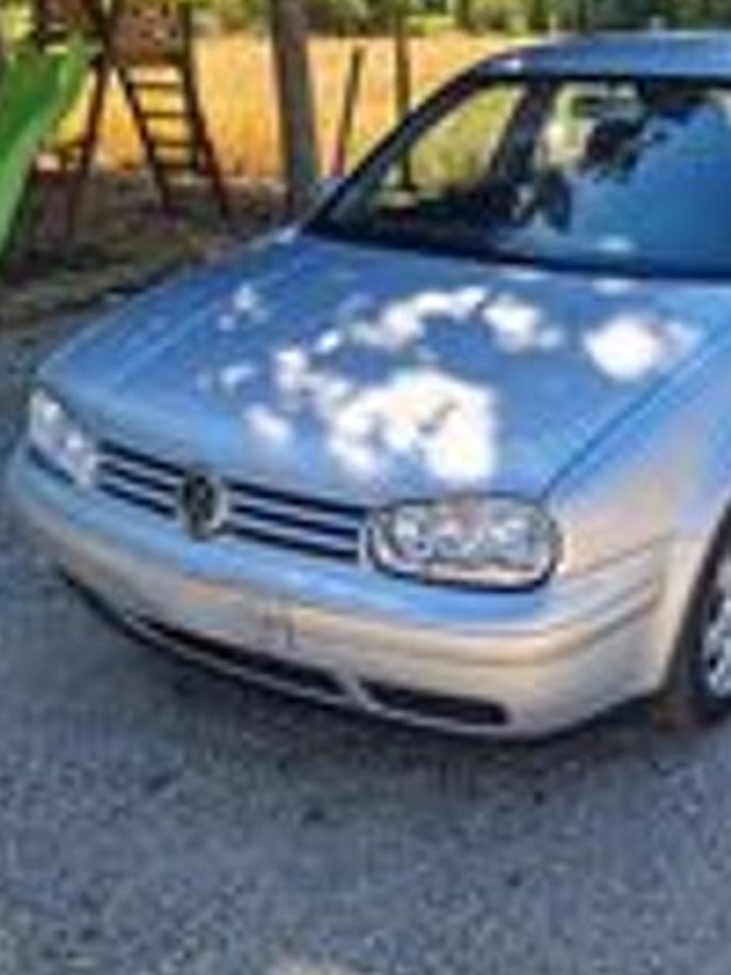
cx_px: 498
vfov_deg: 47.7
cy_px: 557
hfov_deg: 36.4
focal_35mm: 39
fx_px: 1099
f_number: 1.8
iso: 50
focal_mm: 5.4
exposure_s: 1/833
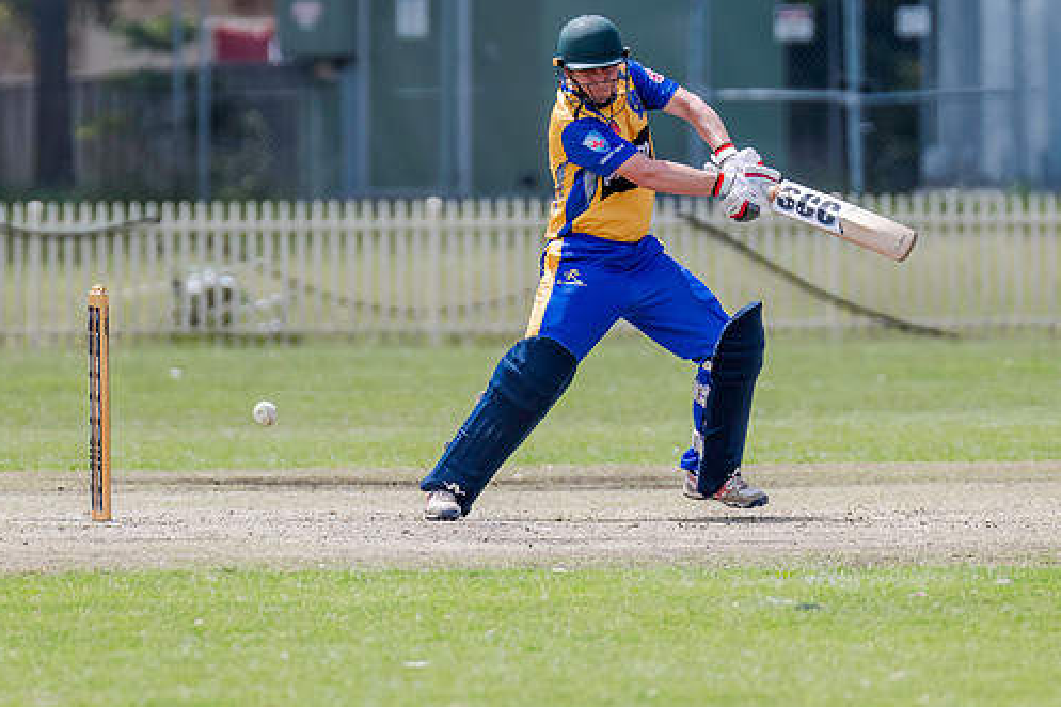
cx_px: 593
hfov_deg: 3.3
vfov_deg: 2.2
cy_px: 279
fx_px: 18678
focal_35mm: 634
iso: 800
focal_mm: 460
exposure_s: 1/2500
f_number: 6.3
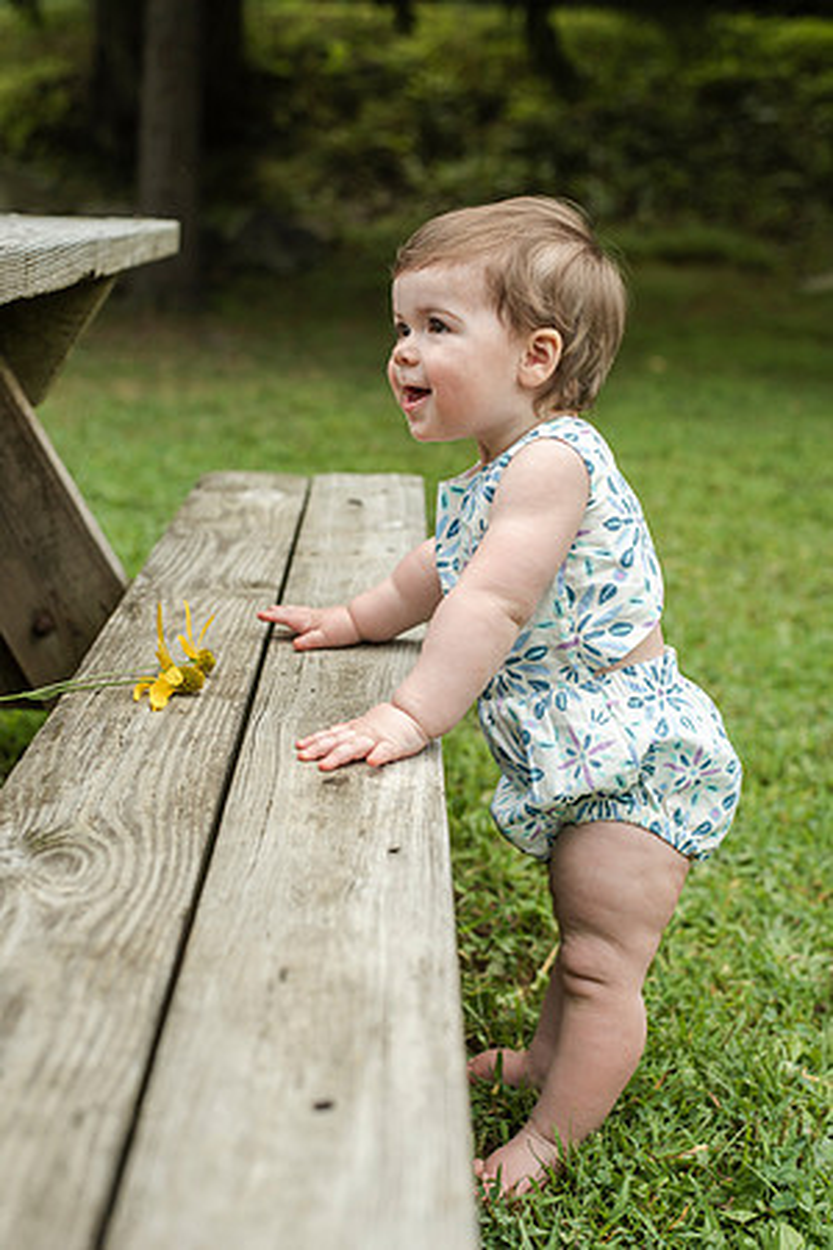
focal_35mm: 50
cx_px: 416
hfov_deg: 27.0
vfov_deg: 39.6
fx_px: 1735
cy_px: 625
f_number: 3.5
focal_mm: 50
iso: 640
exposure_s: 1/2000
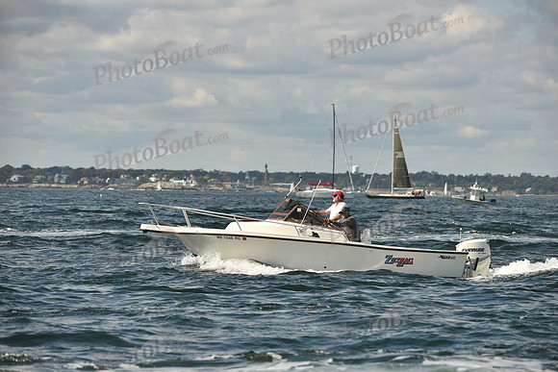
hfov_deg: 10.3
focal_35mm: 200
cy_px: 186
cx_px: 279
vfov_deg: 6.9
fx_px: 3101
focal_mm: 200
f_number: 5
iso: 250
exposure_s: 1/2000
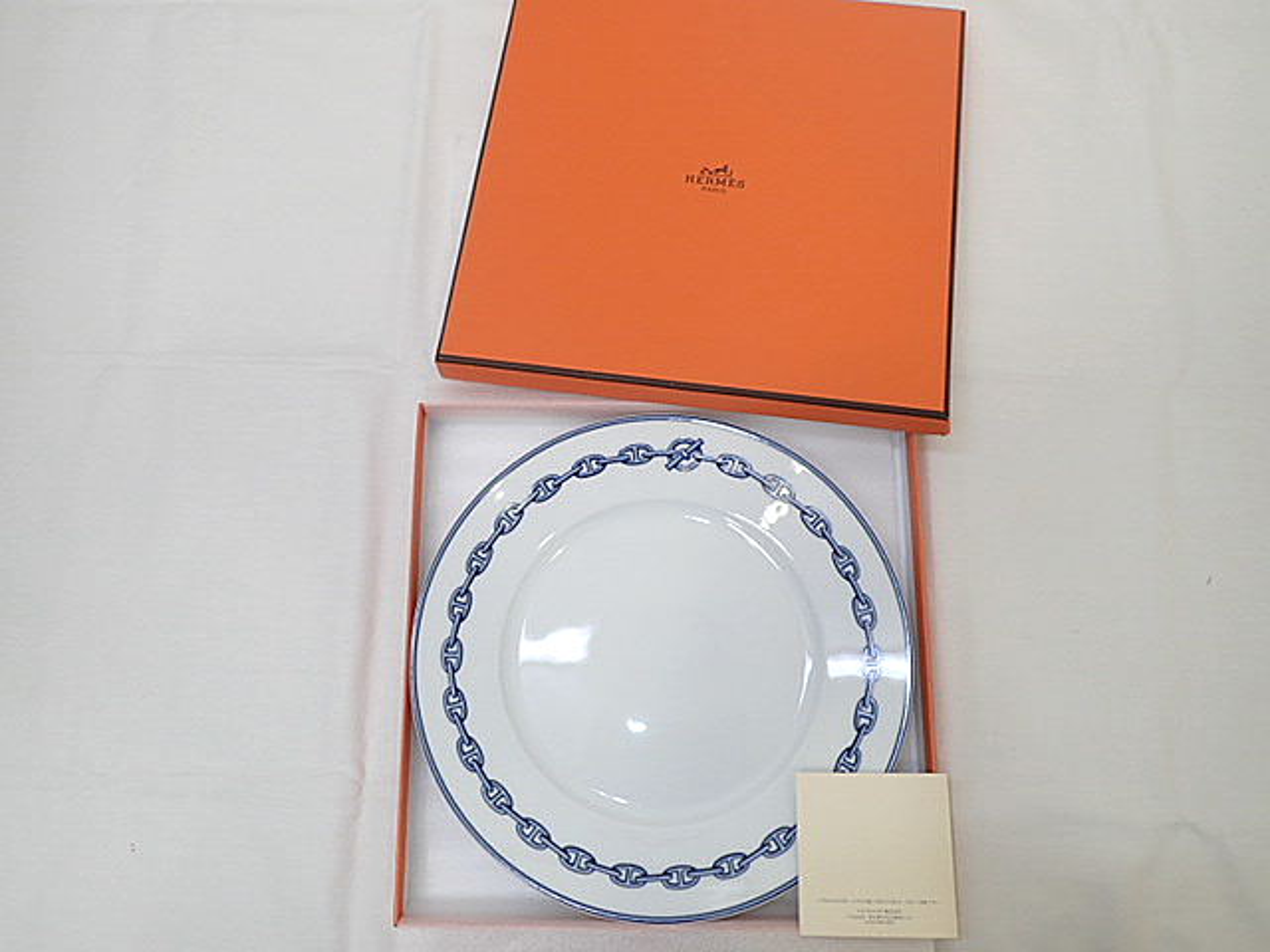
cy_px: 476
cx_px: 635
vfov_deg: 46.8
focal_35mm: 30
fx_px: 1101
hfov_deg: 60.0
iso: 100
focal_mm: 5.5
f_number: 2.3
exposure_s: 1/60
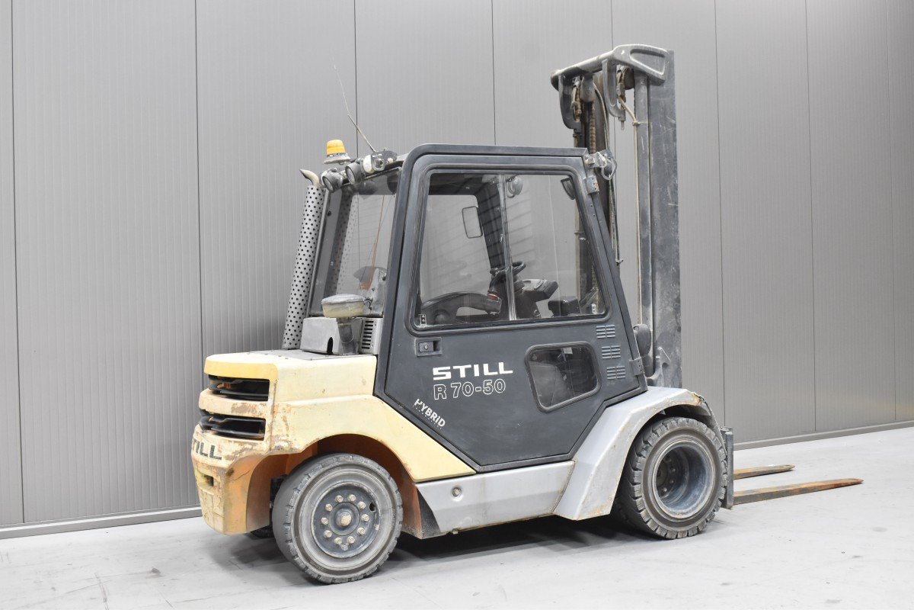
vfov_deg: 35.5
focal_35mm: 38
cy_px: 305
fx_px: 952
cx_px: 457
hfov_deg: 51.3
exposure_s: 1/20
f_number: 5.6
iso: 1600
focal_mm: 25
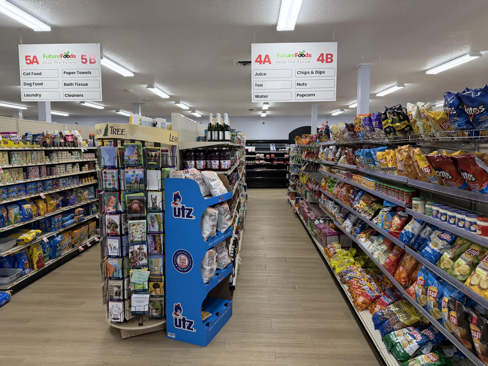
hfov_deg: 71.6
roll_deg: +0.8
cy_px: 183
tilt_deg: -4.6
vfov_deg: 56.8
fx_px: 338
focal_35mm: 24
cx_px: 244
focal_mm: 6.76
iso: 200
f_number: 1.78
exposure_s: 1/206
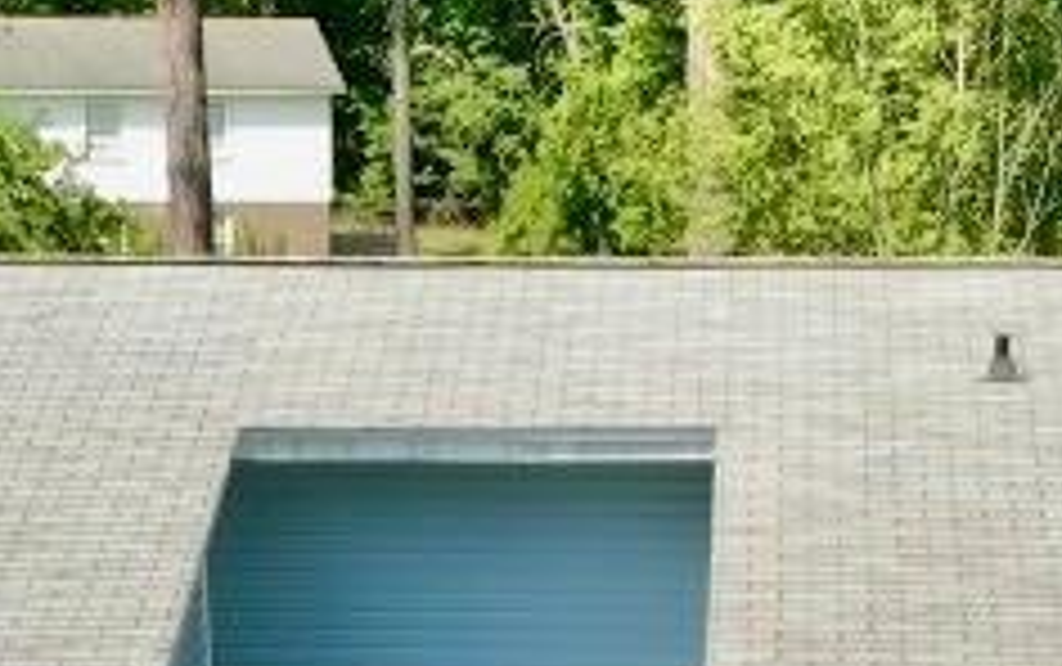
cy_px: 1364
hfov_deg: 13.5
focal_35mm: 155
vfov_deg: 8.1
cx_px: 497
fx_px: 4490
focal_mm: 12.29
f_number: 2.8
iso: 100
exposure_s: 1/1000
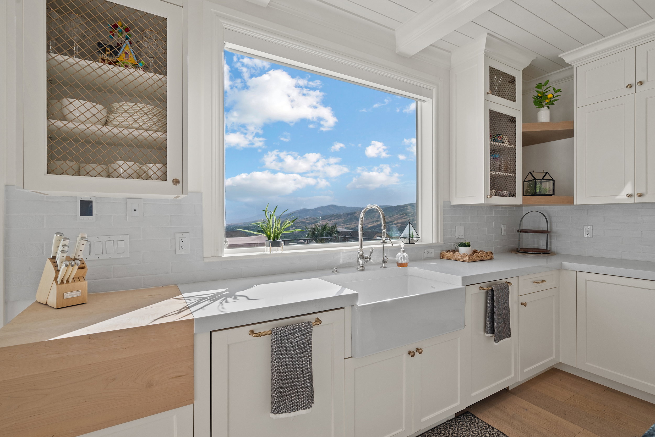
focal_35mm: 17
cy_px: 218
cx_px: 328
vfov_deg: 70.5
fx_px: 309
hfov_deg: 93.3
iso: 500
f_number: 8
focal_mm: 17
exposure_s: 1/30
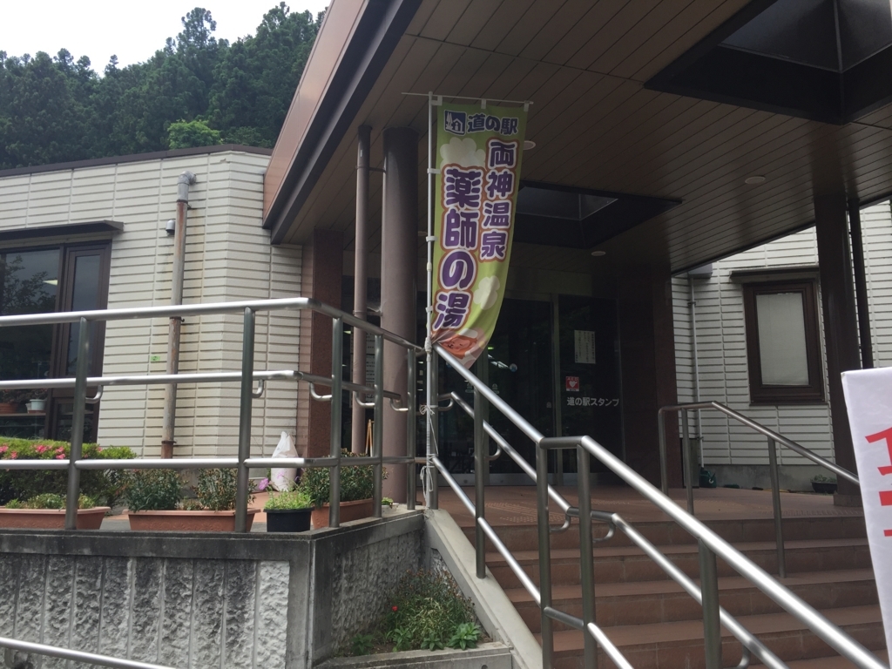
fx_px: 747
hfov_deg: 61.7
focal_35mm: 29
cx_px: 446
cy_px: 334
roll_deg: -0.9
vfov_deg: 48.2
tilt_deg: +9.3
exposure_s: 1/898
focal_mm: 4.15
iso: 32
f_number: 2.2
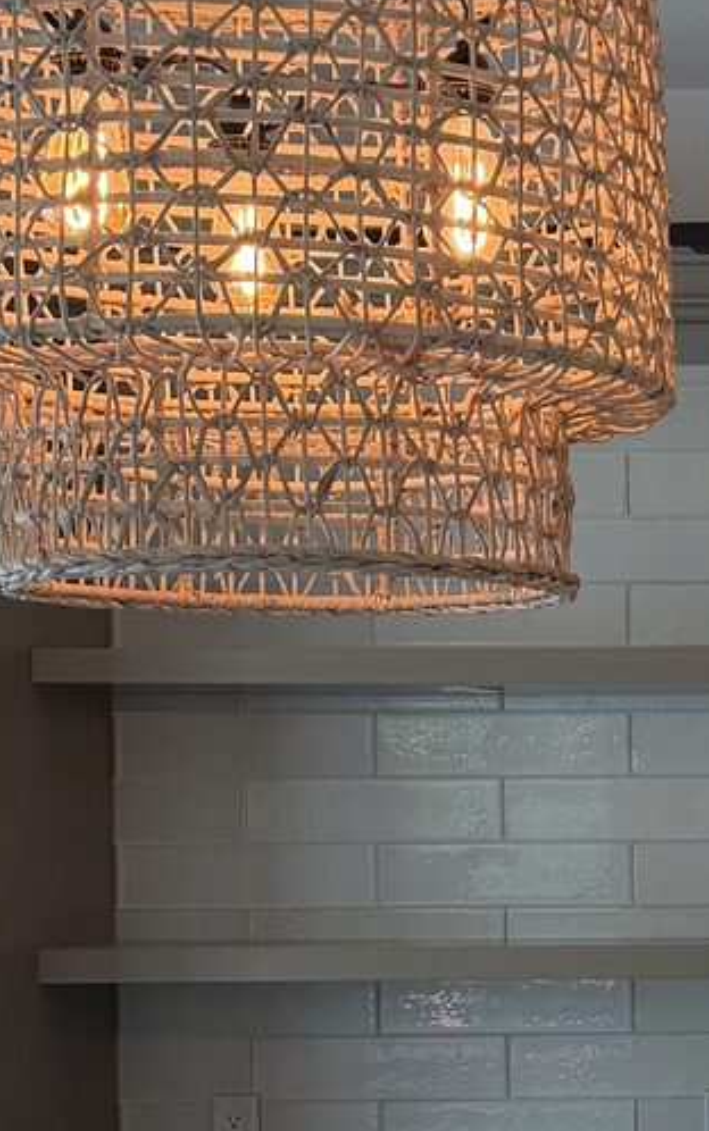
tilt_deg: -1.1
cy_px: 899
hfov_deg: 12.5
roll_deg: -0.6
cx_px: 1177
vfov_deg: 21.0
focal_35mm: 98
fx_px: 3025
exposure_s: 1/173
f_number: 1.78
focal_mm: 6.76
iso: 125
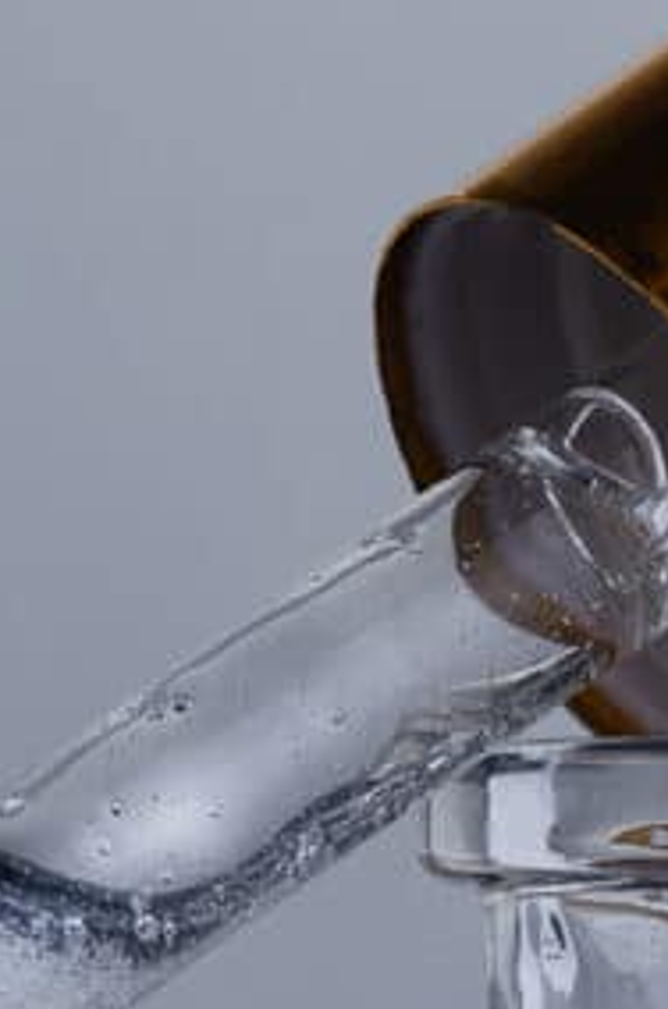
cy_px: 1275
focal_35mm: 569
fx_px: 15908
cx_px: 604
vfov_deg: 3.6
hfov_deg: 2.4
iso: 200
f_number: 16
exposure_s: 1/125
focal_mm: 105
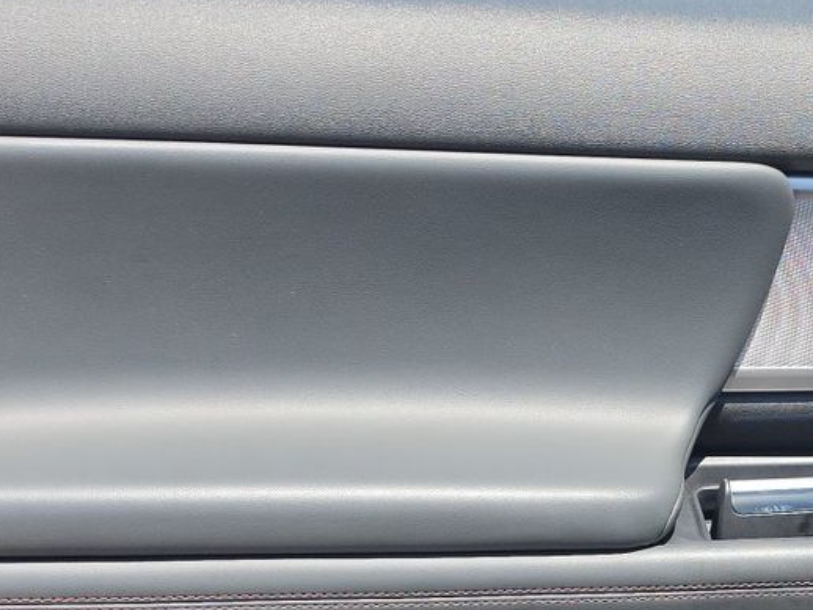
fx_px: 1668
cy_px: 599
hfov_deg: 26.5
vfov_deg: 20.1
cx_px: 730
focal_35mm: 71
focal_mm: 6.5
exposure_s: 1/2246
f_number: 1.4
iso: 63
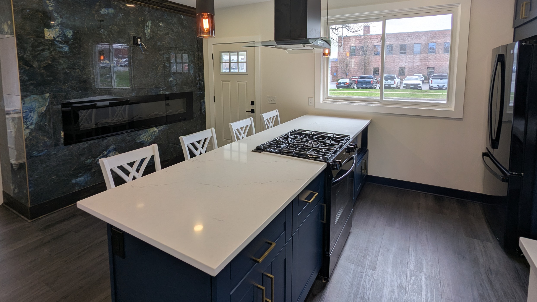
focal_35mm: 18
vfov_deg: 59.3
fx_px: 256
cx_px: 273
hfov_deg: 92.6
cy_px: 95
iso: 56
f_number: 2.2
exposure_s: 1/218
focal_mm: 2.35
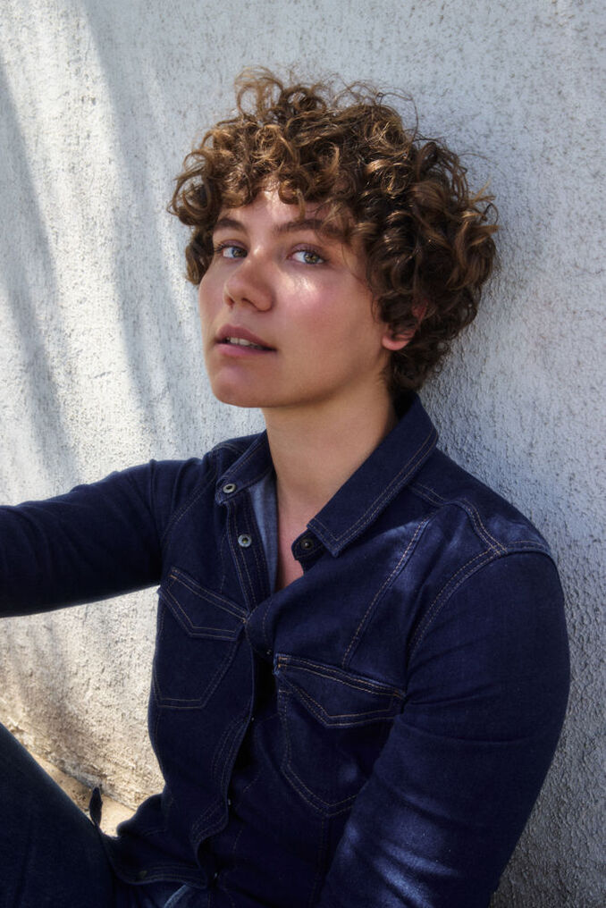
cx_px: 303
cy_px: 454
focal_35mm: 36
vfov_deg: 53.1
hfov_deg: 36.9
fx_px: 908
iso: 100
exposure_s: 1/50
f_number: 10
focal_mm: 24
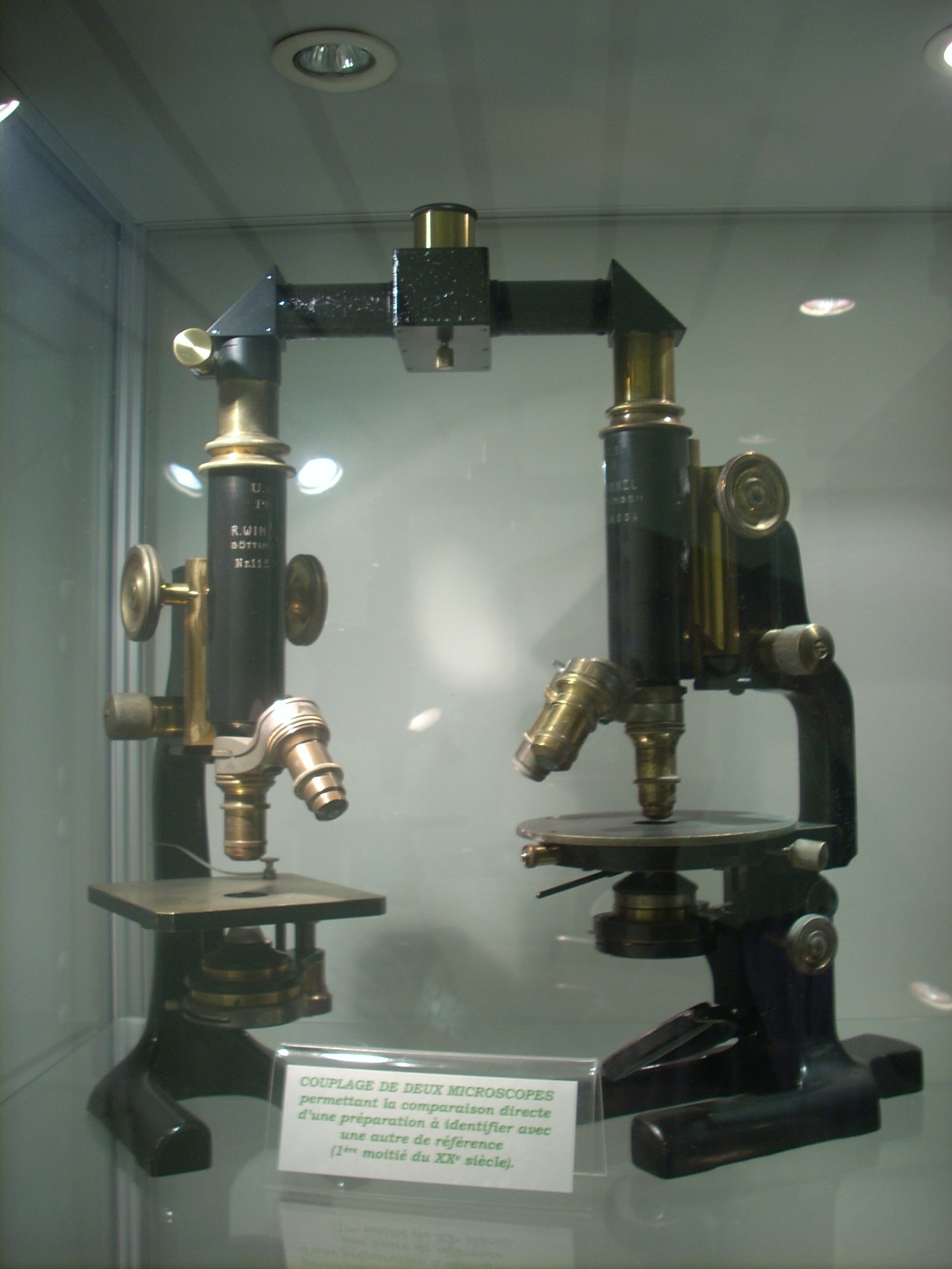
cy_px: 634
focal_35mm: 37
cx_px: 476
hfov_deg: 38.7
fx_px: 1357
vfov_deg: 50.1
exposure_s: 1/7.7
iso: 64
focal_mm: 6.2
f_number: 2.8
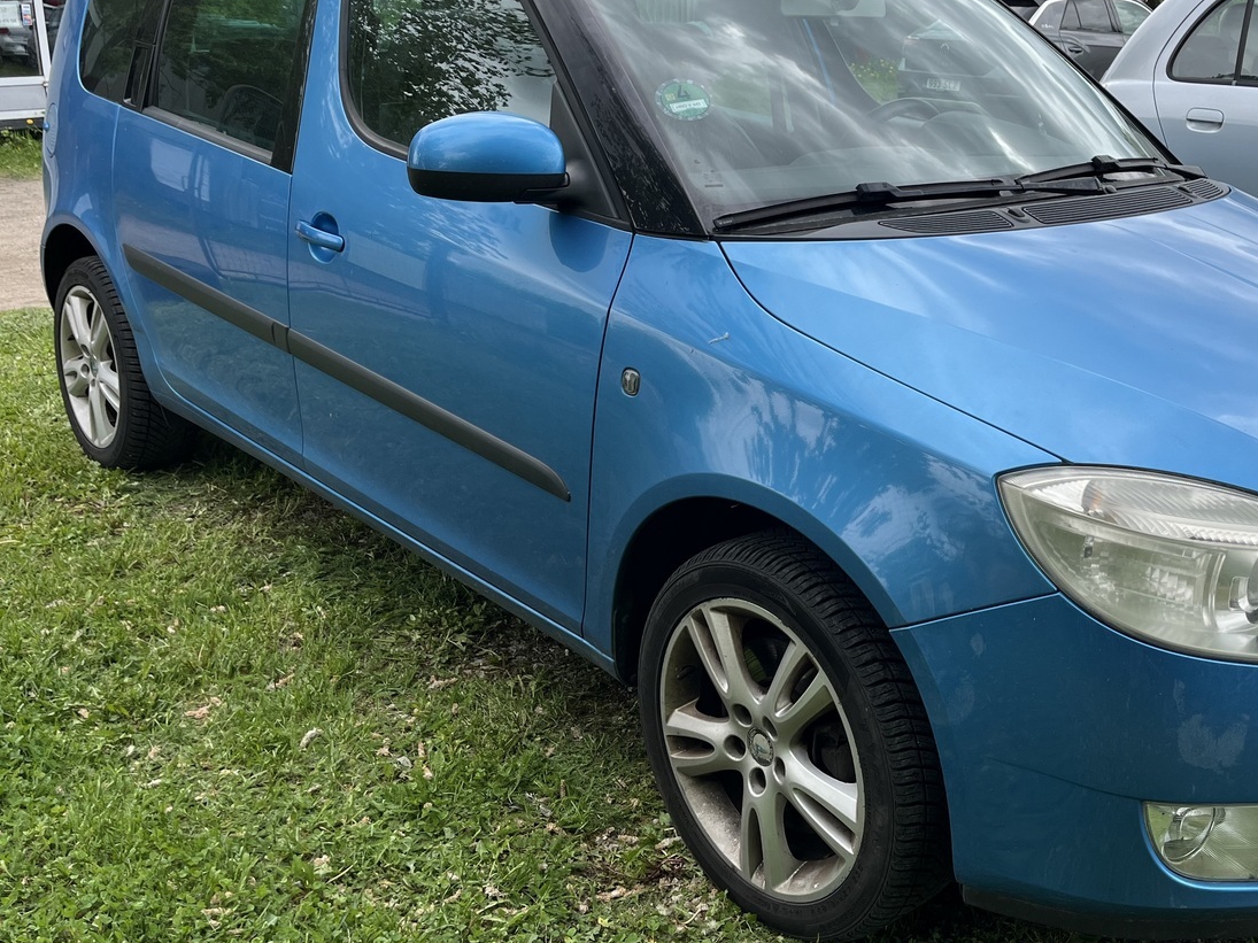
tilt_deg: -15.0
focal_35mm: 38
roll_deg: -0.2
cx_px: 826
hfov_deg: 48.3
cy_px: 361
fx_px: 1381
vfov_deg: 37.5
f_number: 1.6
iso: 50
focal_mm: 5.1
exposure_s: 1/1175
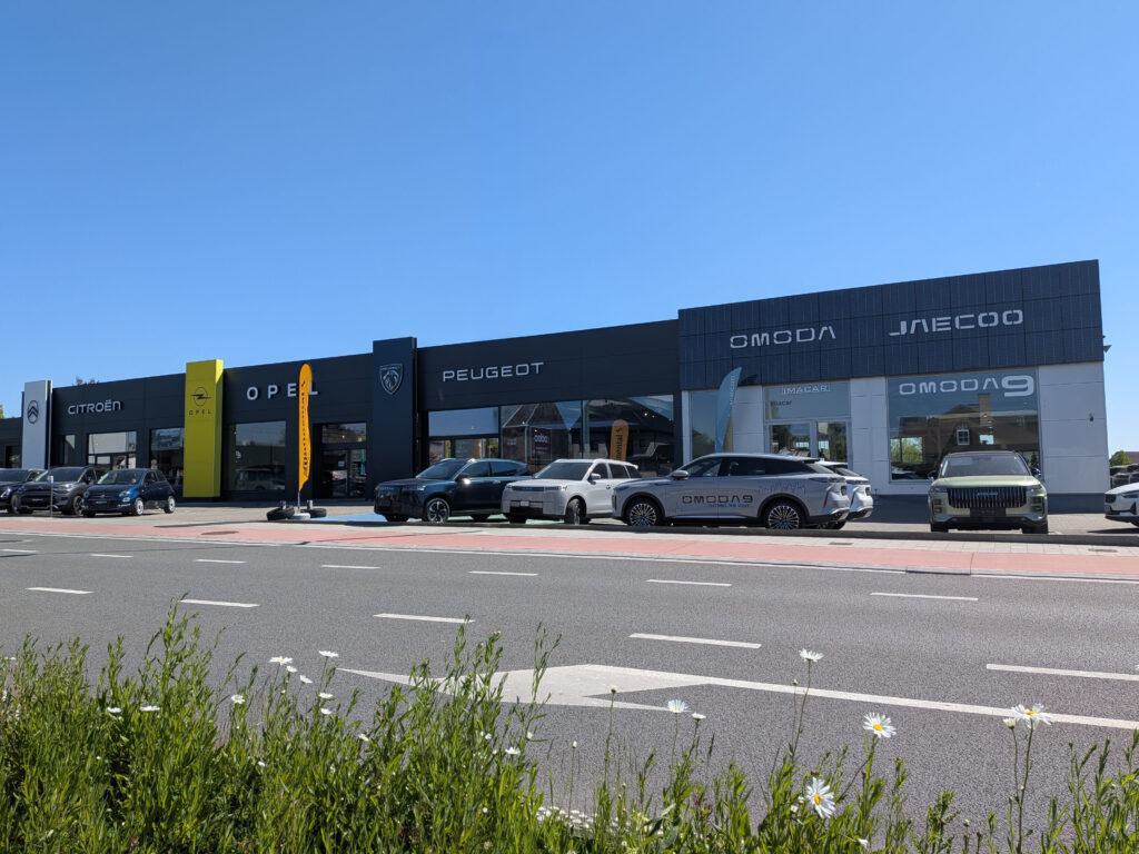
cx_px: 570
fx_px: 790
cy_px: 427
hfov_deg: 71.6
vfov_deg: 56.8
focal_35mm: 24
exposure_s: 1/1200
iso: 26
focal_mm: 4.53
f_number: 1.7
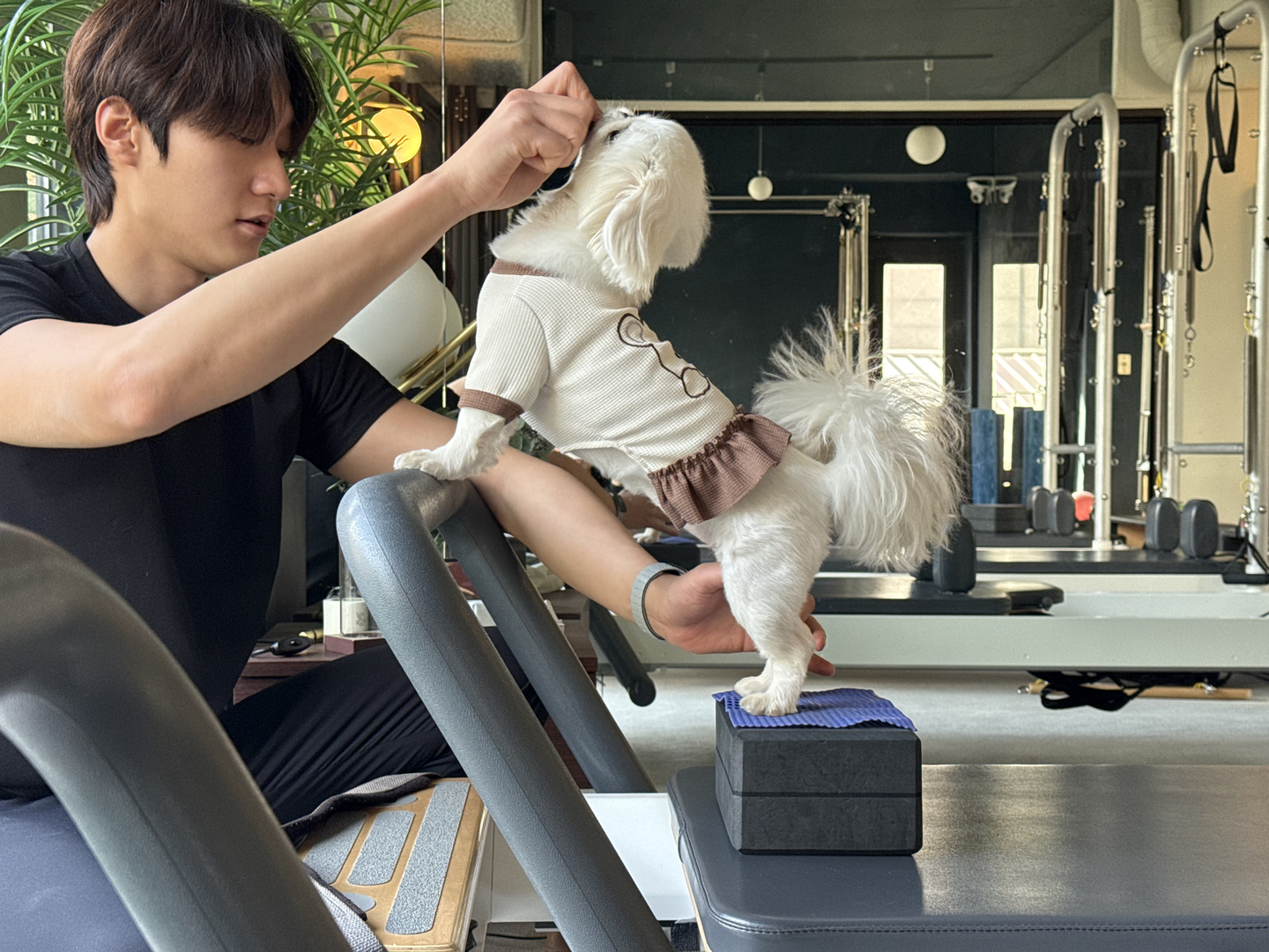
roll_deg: -0.6
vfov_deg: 30.3
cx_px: 634
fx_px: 1760
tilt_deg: -0.6
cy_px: 476
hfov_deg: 39.7
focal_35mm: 48
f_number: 1.78
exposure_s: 1/85
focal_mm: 6.76
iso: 100
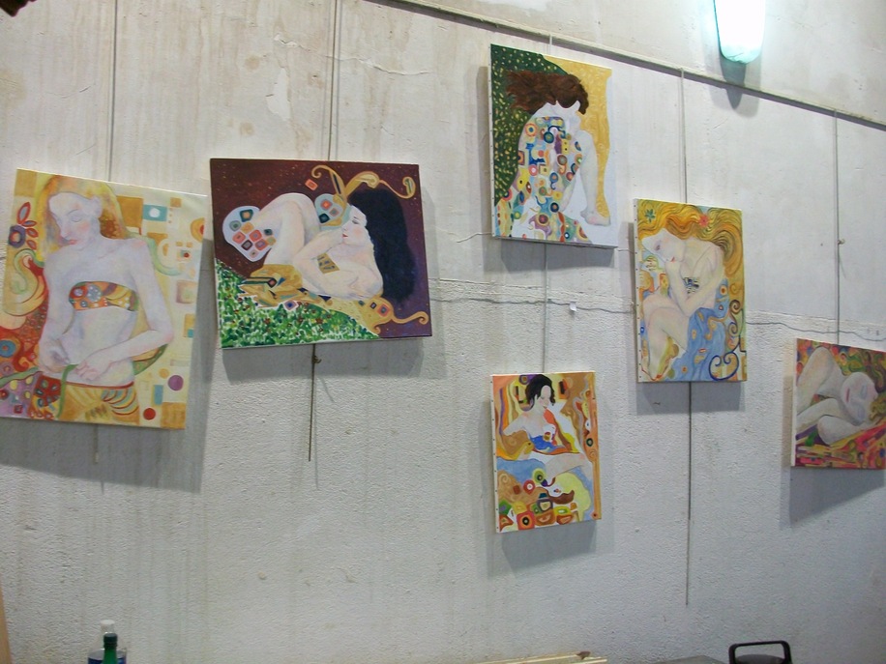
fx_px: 819
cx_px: 443
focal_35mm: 32
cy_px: 332
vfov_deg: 44.2
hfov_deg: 56.8
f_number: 2.8
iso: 160
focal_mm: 5.7
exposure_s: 1/25
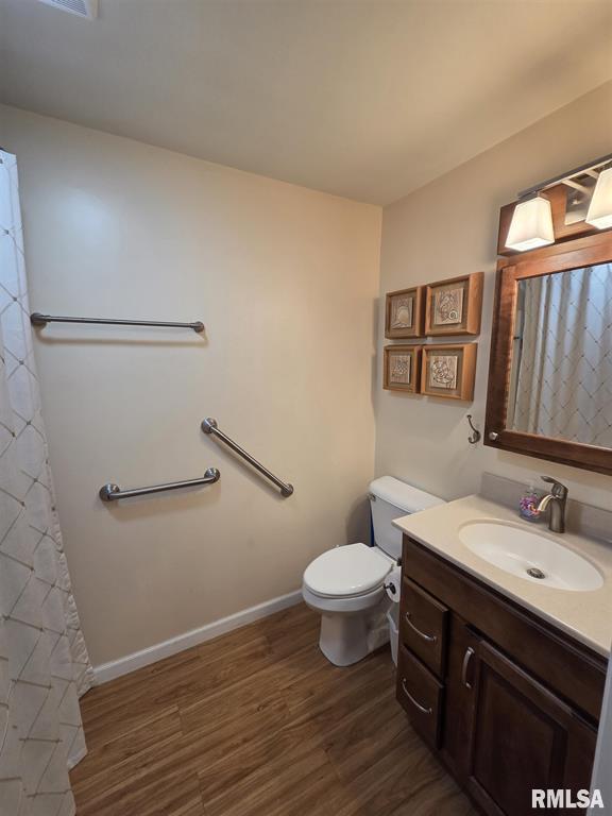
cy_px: 408
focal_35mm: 13
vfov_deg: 106.2
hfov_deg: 89.9
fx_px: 306
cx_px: 306
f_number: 2.2
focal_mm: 2.2
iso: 200
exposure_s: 1/60
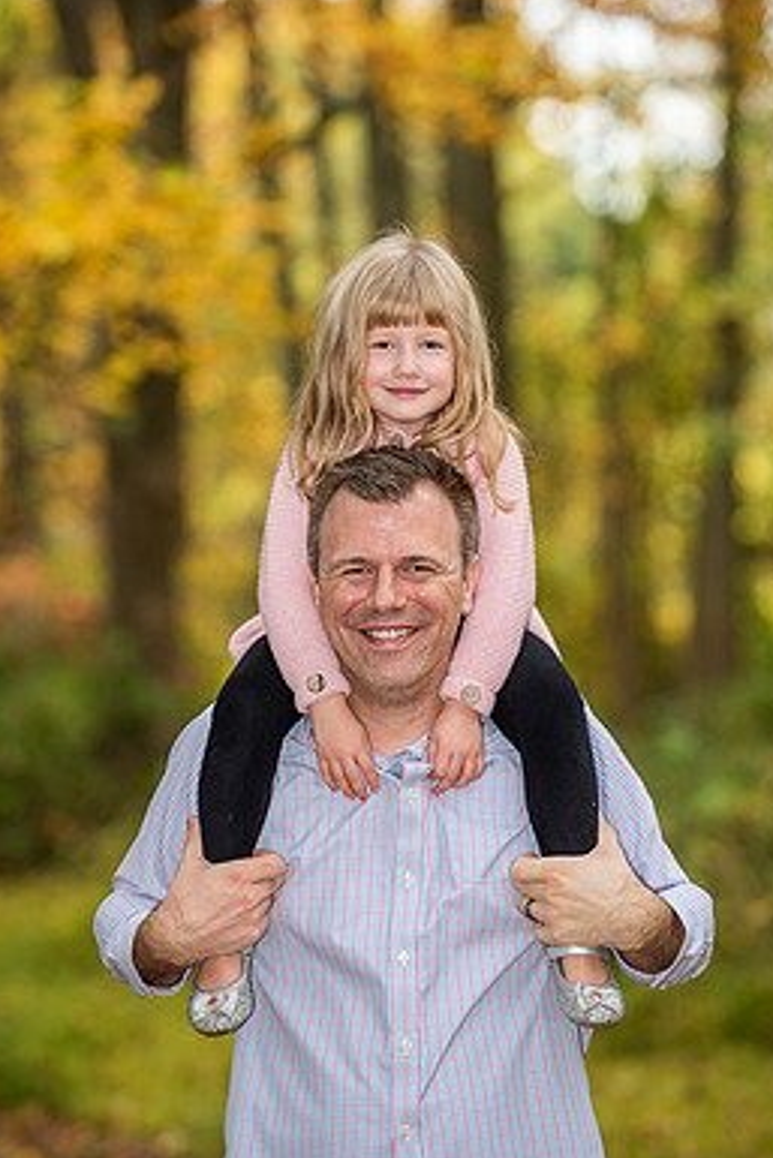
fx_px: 5824
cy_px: 517
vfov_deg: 11.4
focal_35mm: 181
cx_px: 379
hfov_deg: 7.6
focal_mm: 155
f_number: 3.5
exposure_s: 1/125
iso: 250
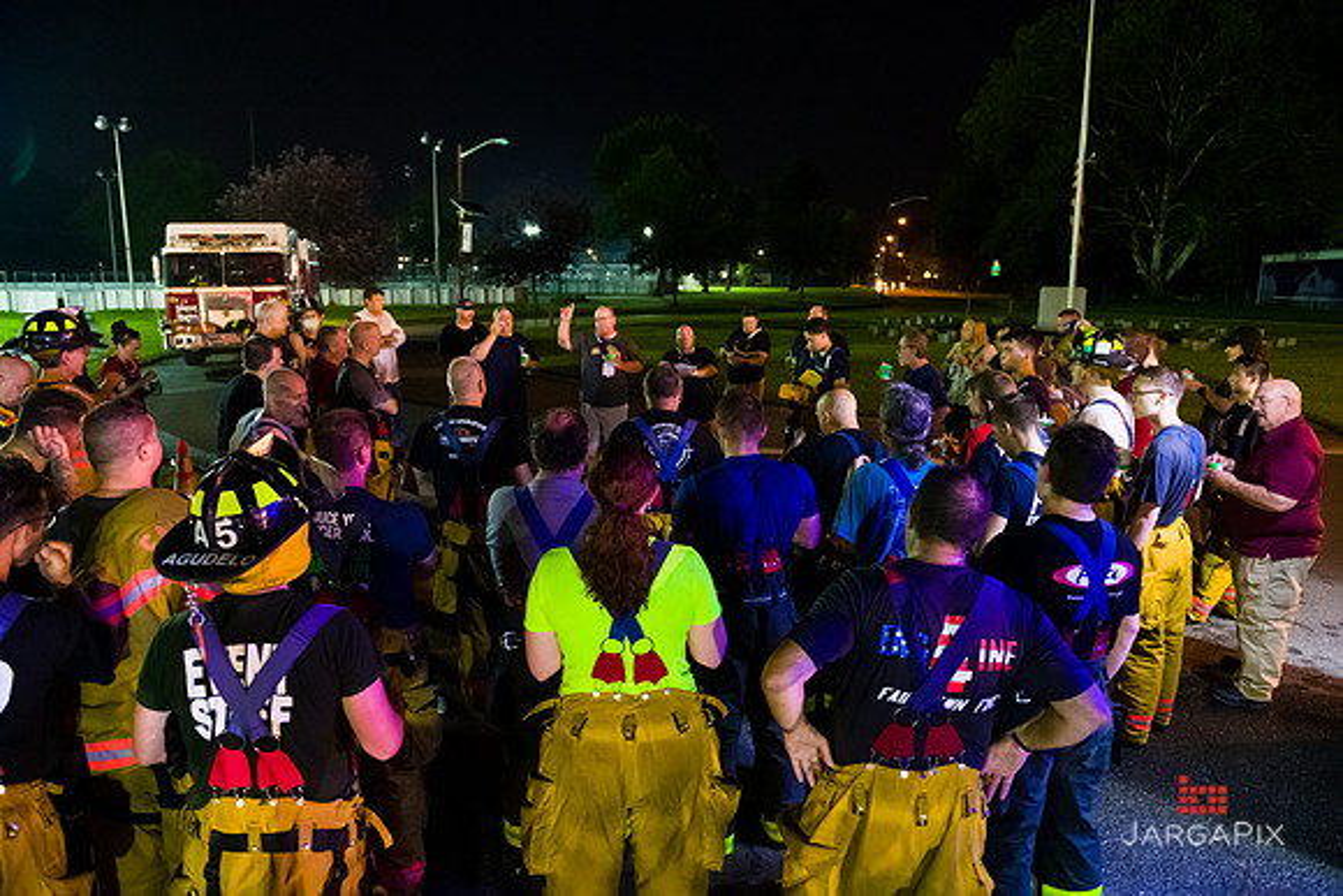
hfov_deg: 73.1
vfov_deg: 52.6
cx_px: 680
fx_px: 906
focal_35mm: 24
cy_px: 443
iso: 6400
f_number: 3.2
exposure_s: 1/50
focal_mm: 24
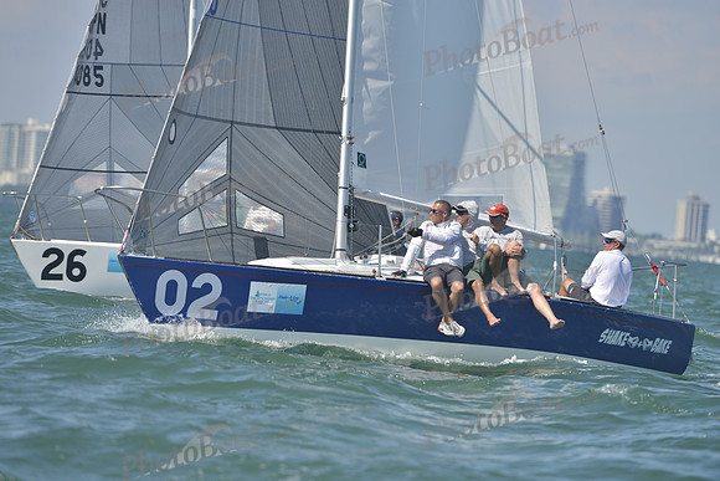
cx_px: 360
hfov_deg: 6.9
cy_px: 240
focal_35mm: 300
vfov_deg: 4.6
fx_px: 6001
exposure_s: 1/1000
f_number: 6.3
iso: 200
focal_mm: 300
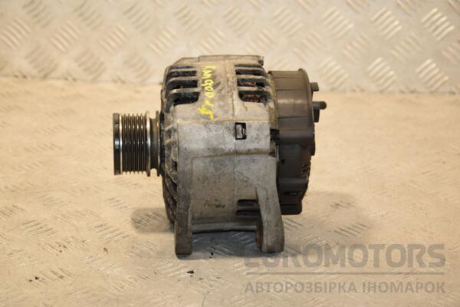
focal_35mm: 93
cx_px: 230
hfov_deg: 21.9
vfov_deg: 14.7
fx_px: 1188
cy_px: 154
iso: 800
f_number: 6.3
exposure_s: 1/200
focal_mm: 62
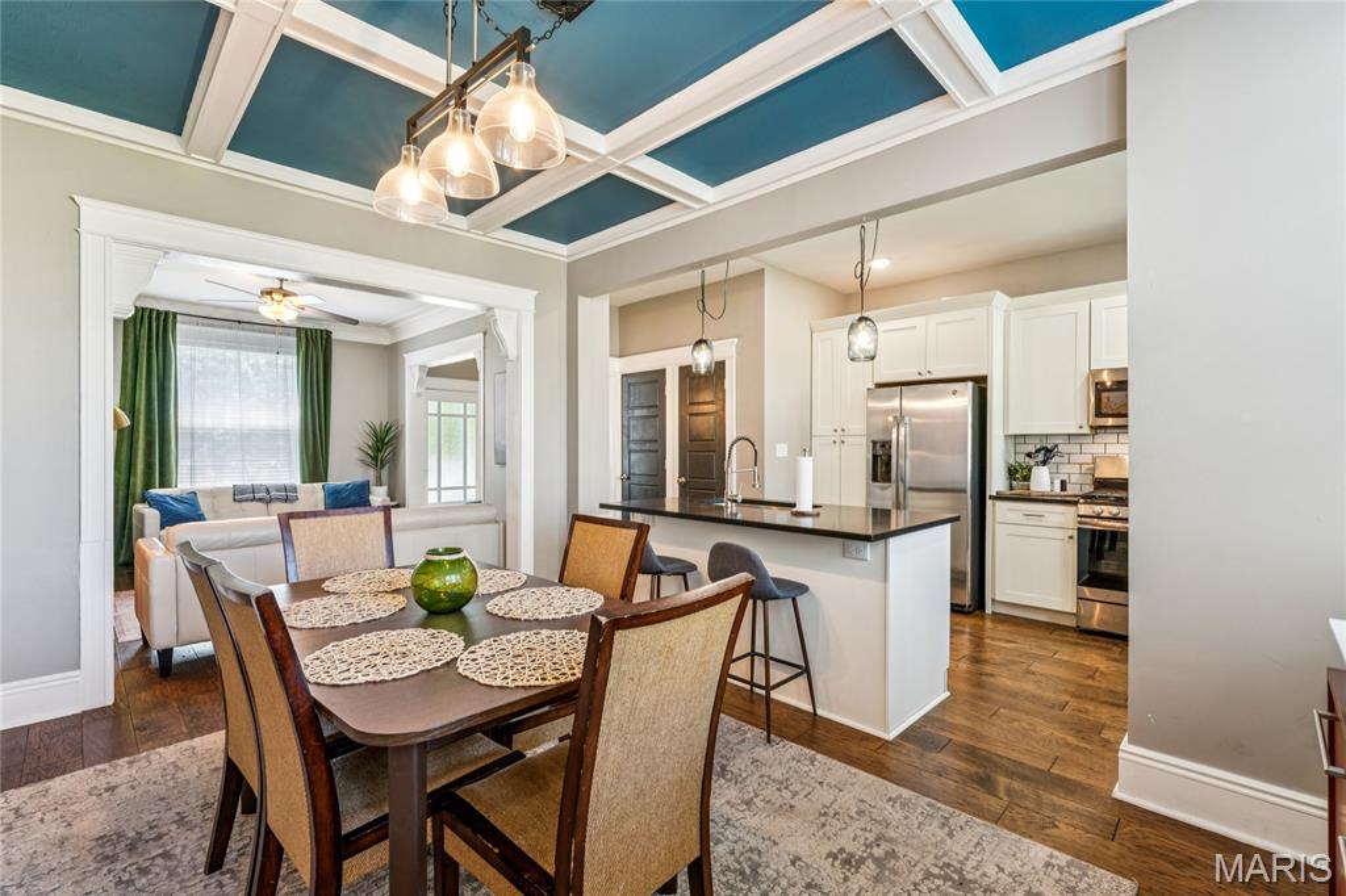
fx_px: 594
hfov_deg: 97.1
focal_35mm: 16
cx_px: 673
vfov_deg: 74.1
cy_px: 448
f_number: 13
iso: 320
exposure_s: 1/4
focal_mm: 15.9
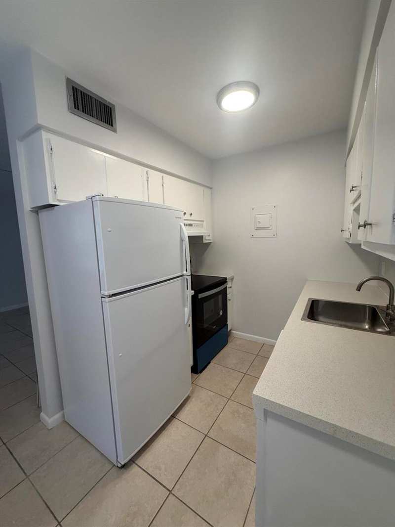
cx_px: 198
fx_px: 213
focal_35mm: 14
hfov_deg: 85.7
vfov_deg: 102.1
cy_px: 264
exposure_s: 1/120
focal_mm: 2.22
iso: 160
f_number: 2.2
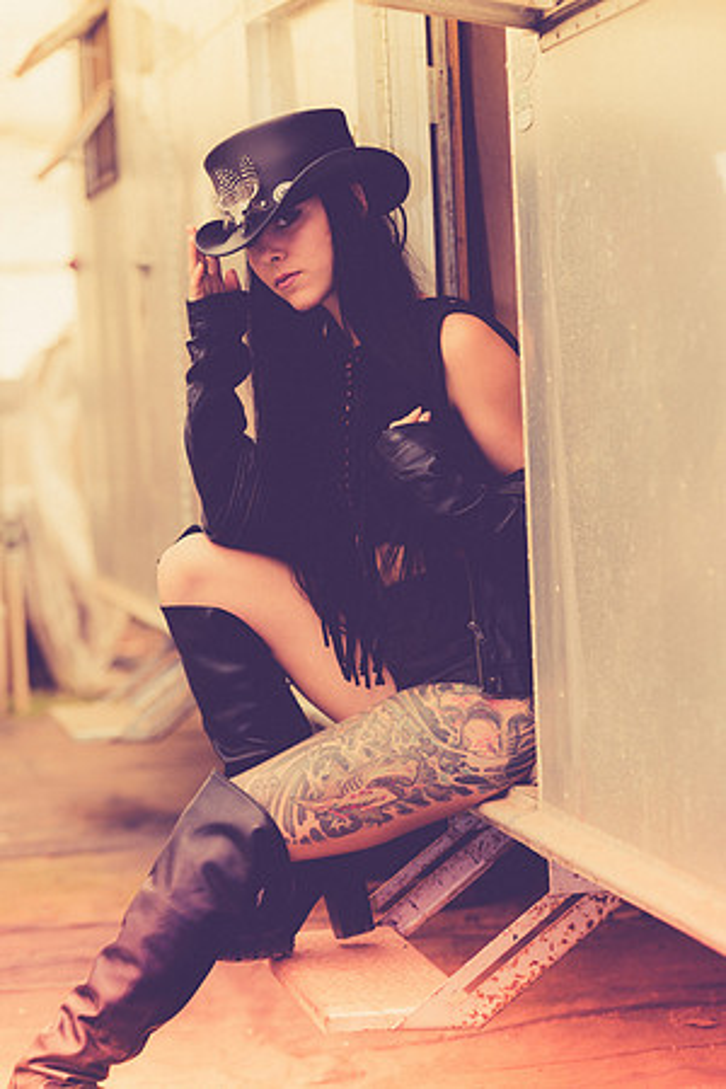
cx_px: 363
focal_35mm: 98
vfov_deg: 20.8
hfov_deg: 14.0
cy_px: 544
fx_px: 2964
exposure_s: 1/250
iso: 400
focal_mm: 98
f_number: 3.5
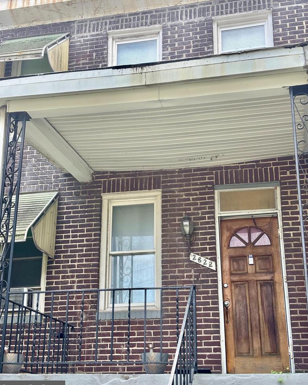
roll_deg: -1.4
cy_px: 194
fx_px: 627
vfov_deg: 34.2
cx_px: 154
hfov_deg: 27.6
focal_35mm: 55
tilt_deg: +21.9
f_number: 1.6
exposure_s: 1/462
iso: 32
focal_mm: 5.96
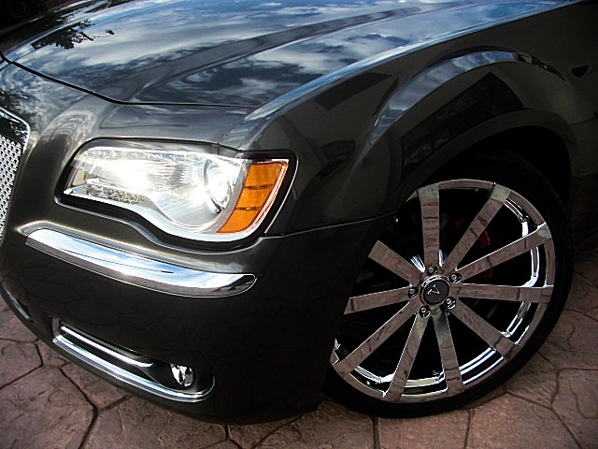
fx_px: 622
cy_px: 224
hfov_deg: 51.4
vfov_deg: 39.7
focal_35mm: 36
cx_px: 299
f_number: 2.8
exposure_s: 1/160
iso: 50
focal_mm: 6.3
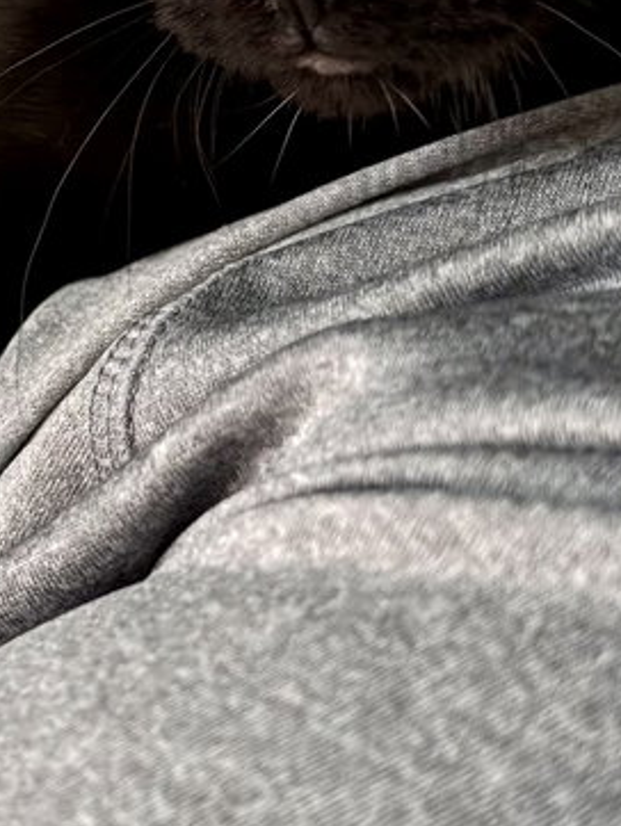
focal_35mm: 53
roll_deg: -7.1
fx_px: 1266
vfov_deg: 33.2
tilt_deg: -8.9
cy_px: 7
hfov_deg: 27.6
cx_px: 308
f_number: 1.78
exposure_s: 1/255
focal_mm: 6.76
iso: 64
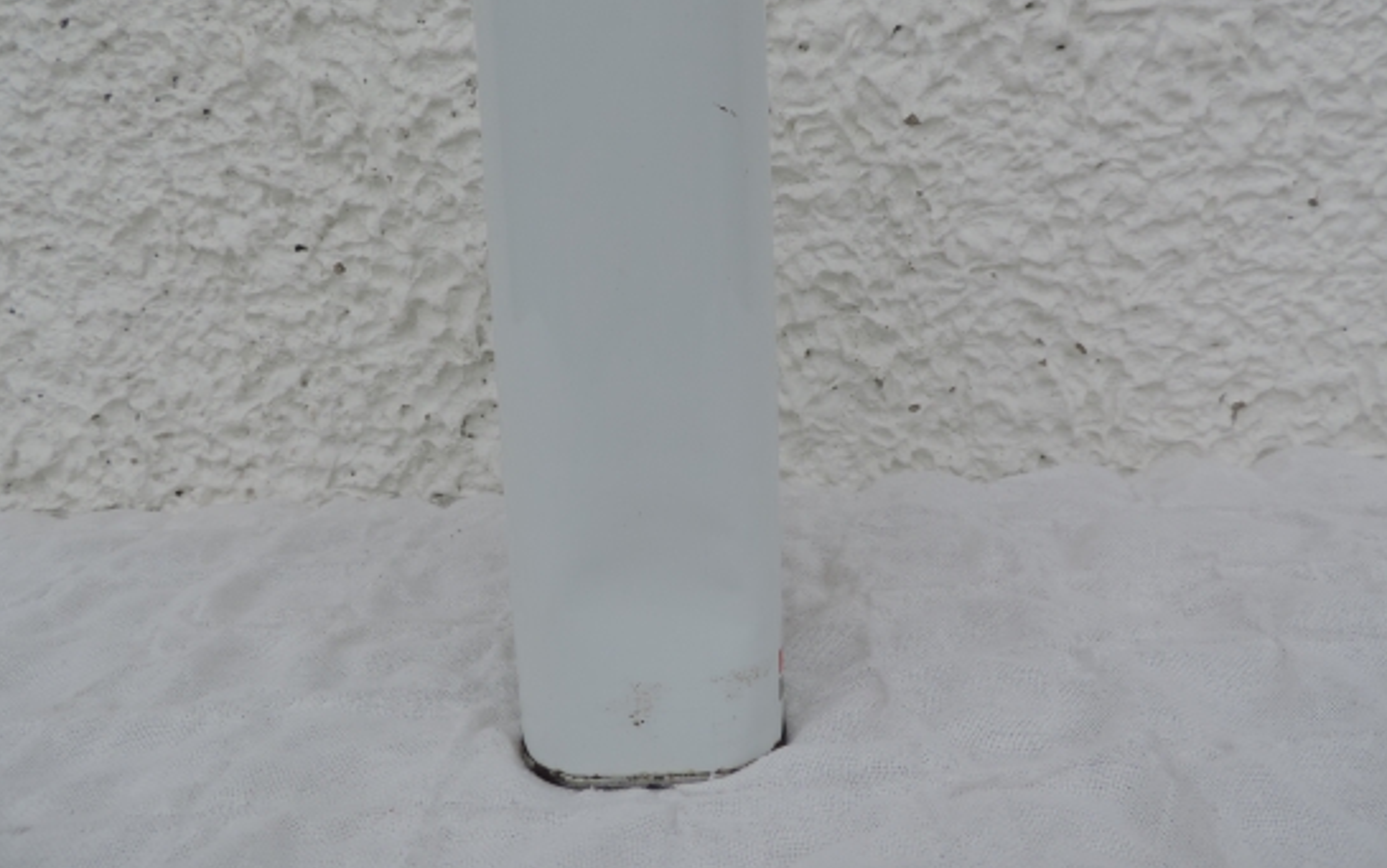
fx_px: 1059
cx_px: 662
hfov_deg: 66.4
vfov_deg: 44.2
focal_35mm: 28
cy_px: 323
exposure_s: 1/500
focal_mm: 4.3
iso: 80
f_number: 3
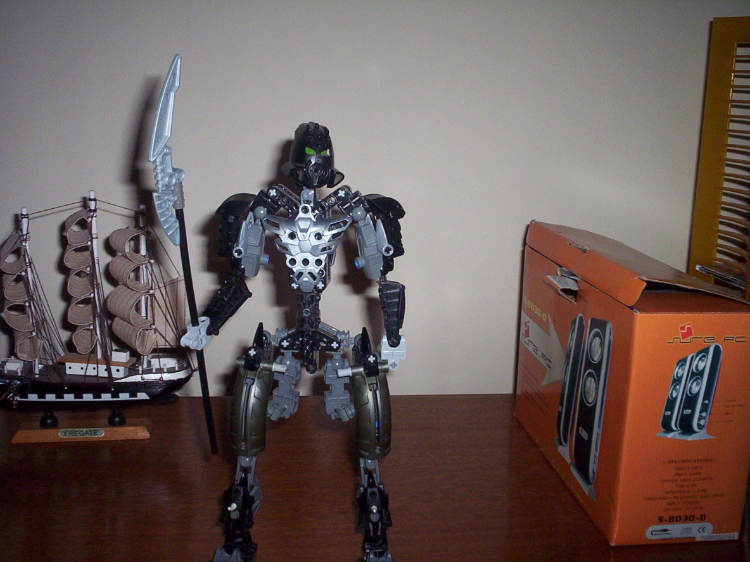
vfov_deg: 37.7
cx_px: 375
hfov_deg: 49.0
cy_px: 281
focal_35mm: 38
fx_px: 823
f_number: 4.5
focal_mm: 4.99
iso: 140
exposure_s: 1/60
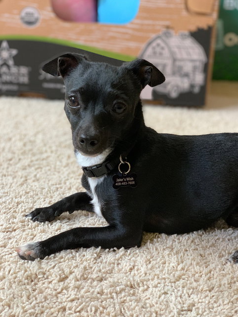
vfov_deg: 35.6
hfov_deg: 27.0
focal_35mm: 54
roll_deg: -4.2
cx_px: 123
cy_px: 159
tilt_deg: -19.9
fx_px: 495
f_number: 2.4
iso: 250
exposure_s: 1/60
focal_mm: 6
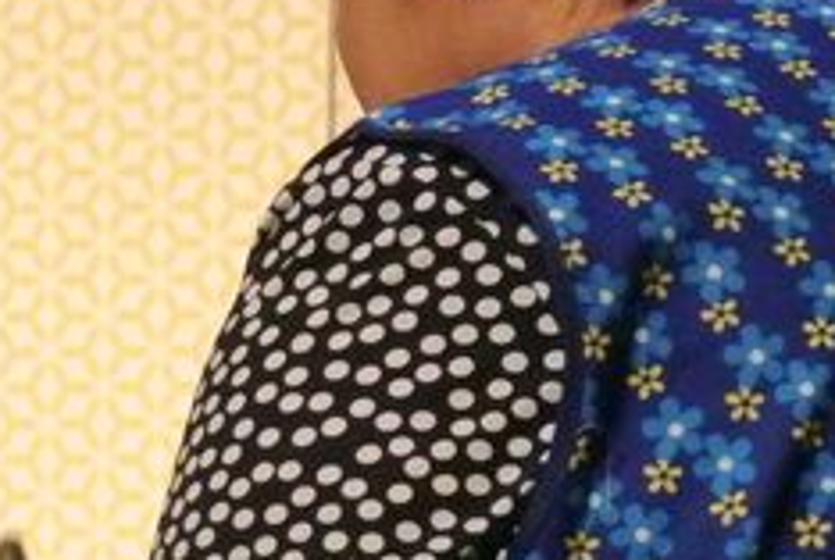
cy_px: 619
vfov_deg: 2.5
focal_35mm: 547
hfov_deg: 3.8
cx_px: -132
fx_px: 12711
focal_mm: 59.4
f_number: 8
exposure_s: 1/60
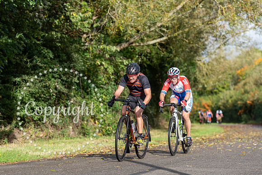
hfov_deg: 16.4
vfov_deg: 11.0
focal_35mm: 125
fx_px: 910
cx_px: 131
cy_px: 88
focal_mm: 125
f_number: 4
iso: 200
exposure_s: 1/1000
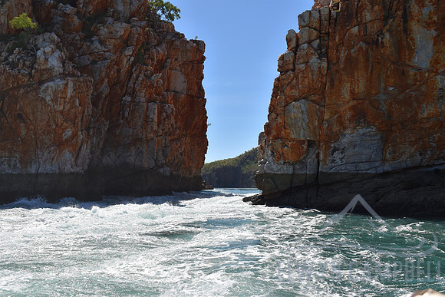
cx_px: 222
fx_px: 445
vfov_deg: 36.9
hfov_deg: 53.1
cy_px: 148
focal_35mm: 36
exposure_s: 1/500
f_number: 11
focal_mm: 24
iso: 200
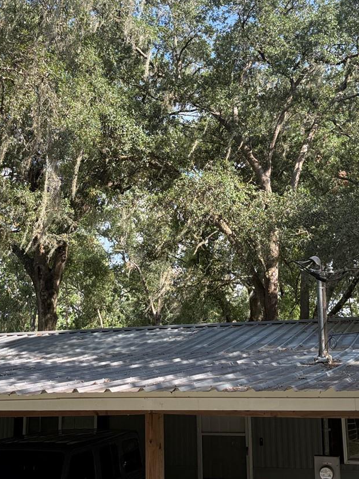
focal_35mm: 50
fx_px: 691
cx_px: 167
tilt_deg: +15.2
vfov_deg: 38.0
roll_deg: +1.8
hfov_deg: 29.1
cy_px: 193
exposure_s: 1/1099
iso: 64
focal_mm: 5.96
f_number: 1.6
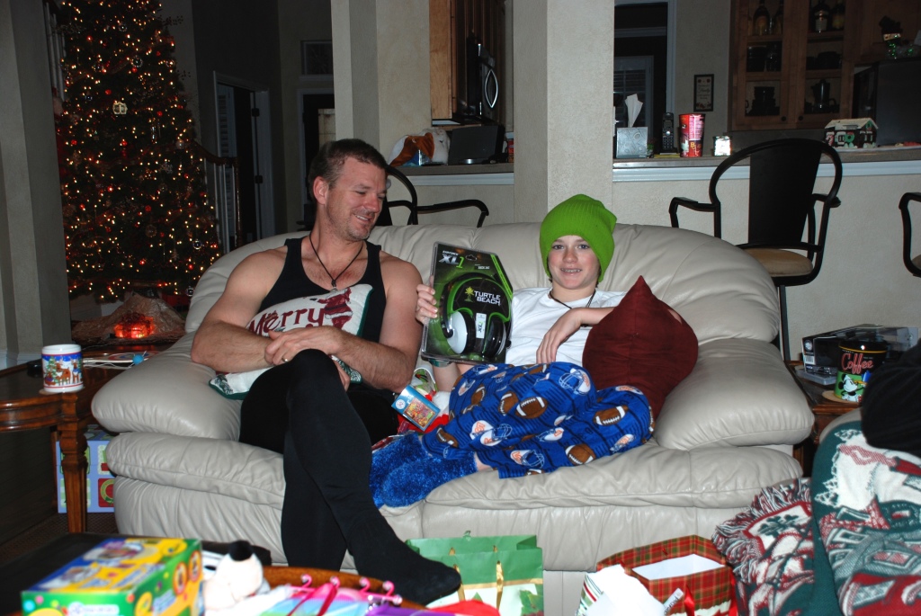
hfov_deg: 46.4
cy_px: 308
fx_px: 1076
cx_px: 460
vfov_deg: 32.0
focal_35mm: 42
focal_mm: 28
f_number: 4
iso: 200
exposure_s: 1/60
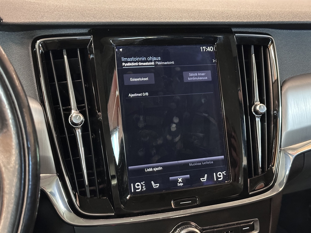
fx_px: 431
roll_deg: -2.3
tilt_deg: -16.5
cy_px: 116
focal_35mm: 48
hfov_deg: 39.7
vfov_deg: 30.3
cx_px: 156
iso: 640
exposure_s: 1/25
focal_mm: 6.86
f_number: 1.78
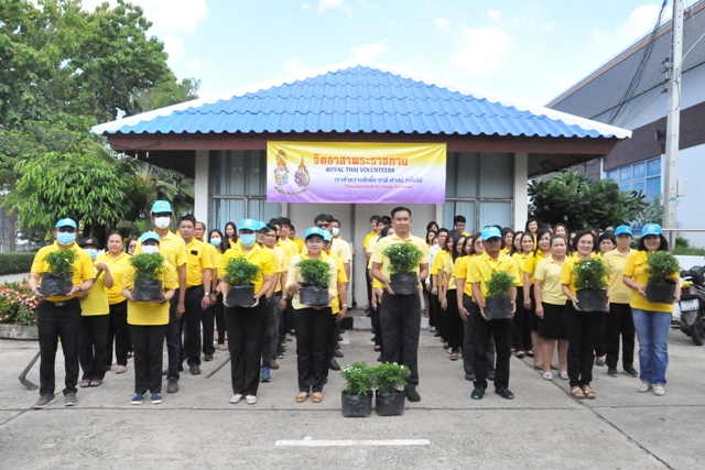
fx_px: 529
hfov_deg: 67.4
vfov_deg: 48.0
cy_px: 235
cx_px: 352
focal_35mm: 27
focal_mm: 18
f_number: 10
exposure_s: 1/4000
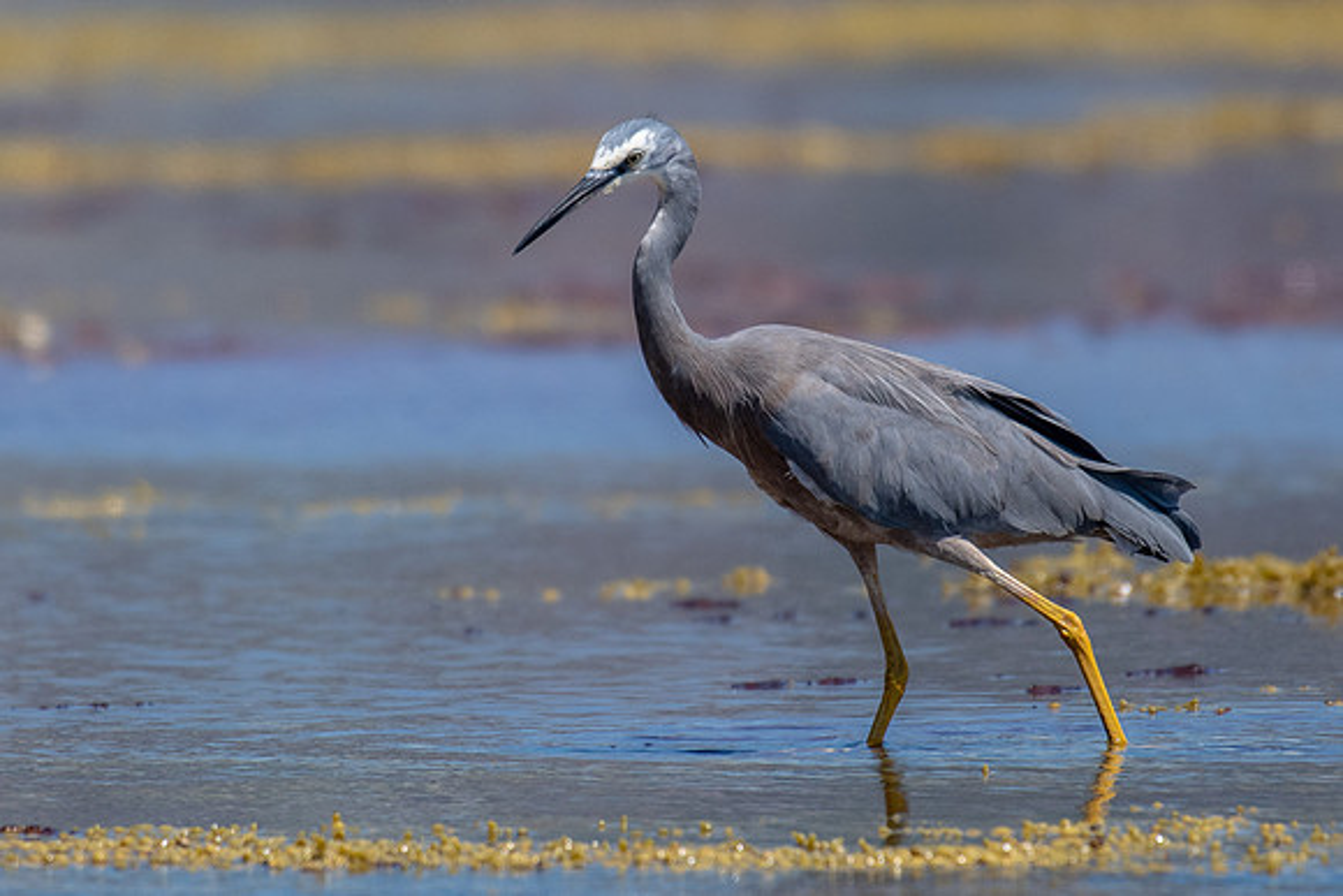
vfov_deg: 1.3
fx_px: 41071
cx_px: 594
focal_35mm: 1101
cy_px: 301
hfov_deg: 1.9
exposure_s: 1/2000
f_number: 5.6
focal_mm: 450
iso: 250
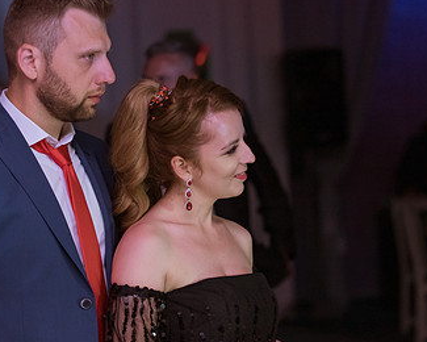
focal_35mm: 151
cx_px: 259
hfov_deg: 12.8
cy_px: 186
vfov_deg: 10.2
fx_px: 1908
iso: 2500
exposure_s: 1/250
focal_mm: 90
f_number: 3.2
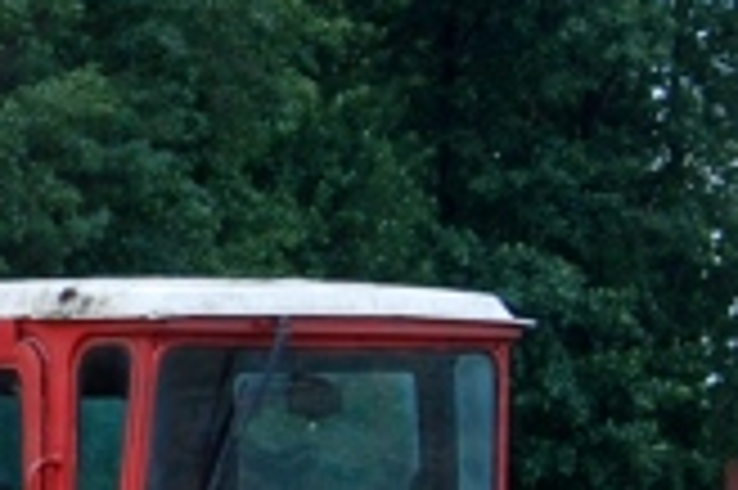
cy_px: 283
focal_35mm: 285
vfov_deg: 4.8
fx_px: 5837
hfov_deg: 7.0
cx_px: -619
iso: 125
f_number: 5.6
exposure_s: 1/125
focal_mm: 26
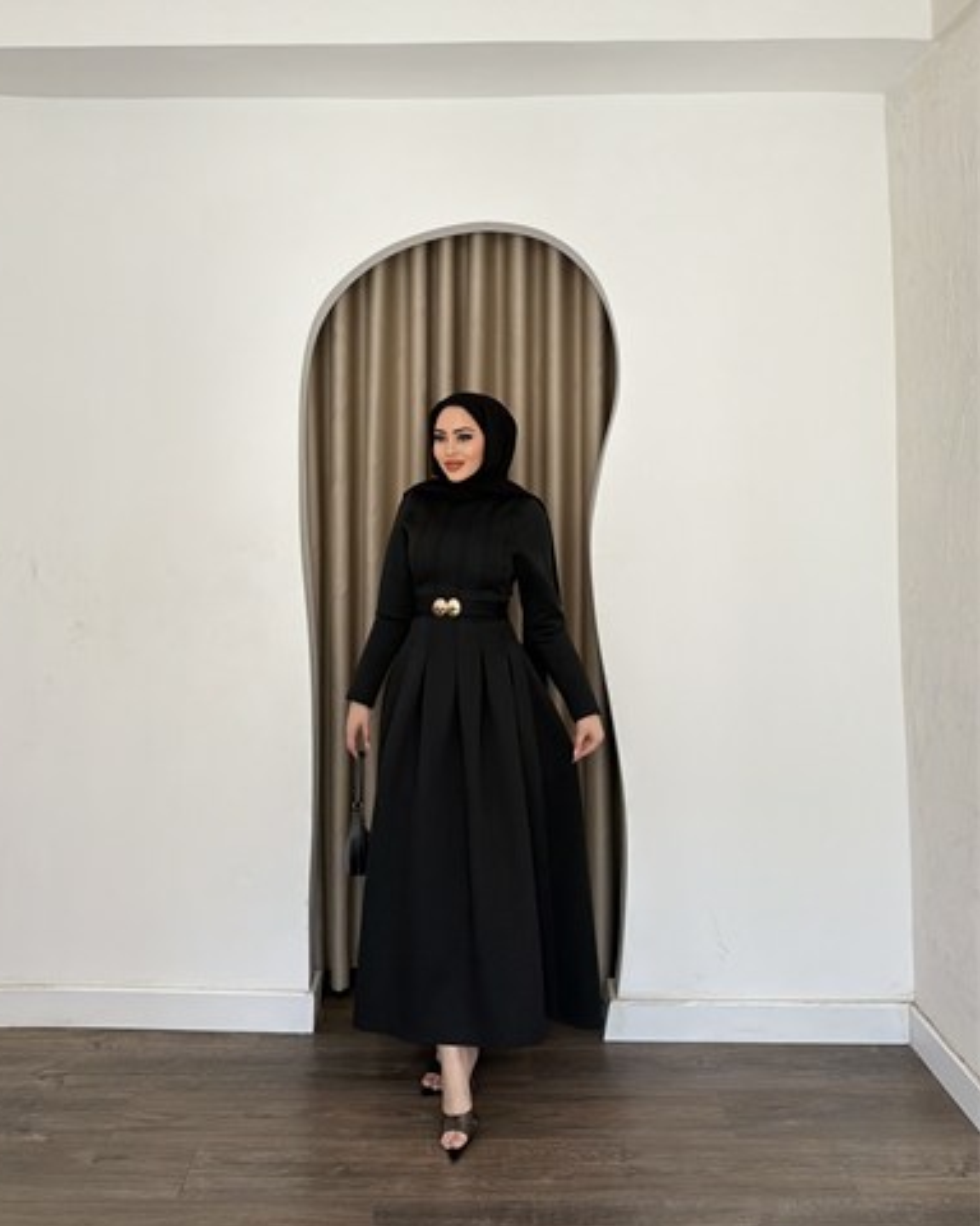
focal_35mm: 26
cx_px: 472
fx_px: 943
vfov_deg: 66.0
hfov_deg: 54.9
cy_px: 630
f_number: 1.78
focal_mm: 6.76
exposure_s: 1/2445
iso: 320
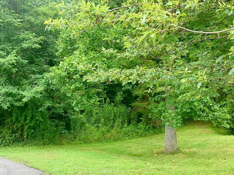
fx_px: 243
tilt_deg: -4.6
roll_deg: -0.7
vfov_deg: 39.4
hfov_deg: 51.4
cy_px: 107
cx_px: 114
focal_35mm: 36
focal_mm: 4.25
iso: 25
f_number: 1.8
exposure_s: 1/280
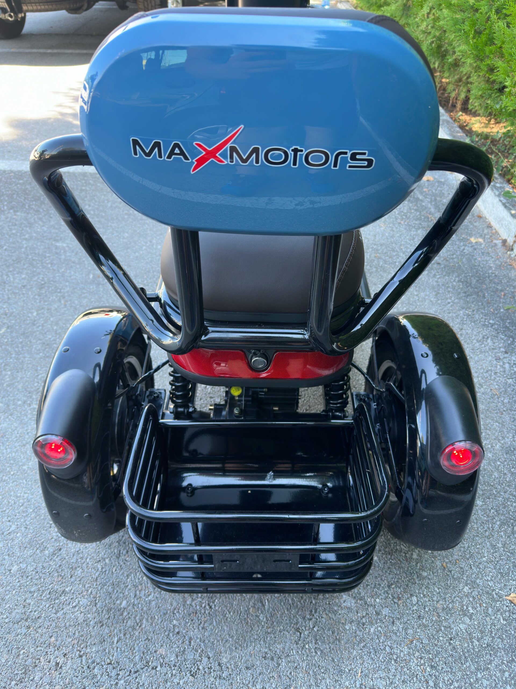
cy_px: 344
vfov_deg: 71.6
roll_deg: -2.8
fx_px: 477
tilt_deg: -41.8
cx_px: 258
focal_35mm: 24
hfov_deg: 56.8
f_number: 1.78
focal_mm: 6.86
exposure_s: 1/121
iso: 64
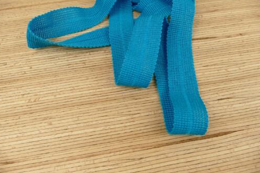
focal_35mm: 26
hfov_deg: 69.4
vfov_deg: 49.5
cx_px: 128
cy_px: 83
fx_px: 188
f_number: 4
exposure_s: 1/60
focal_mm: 9.12
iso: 200
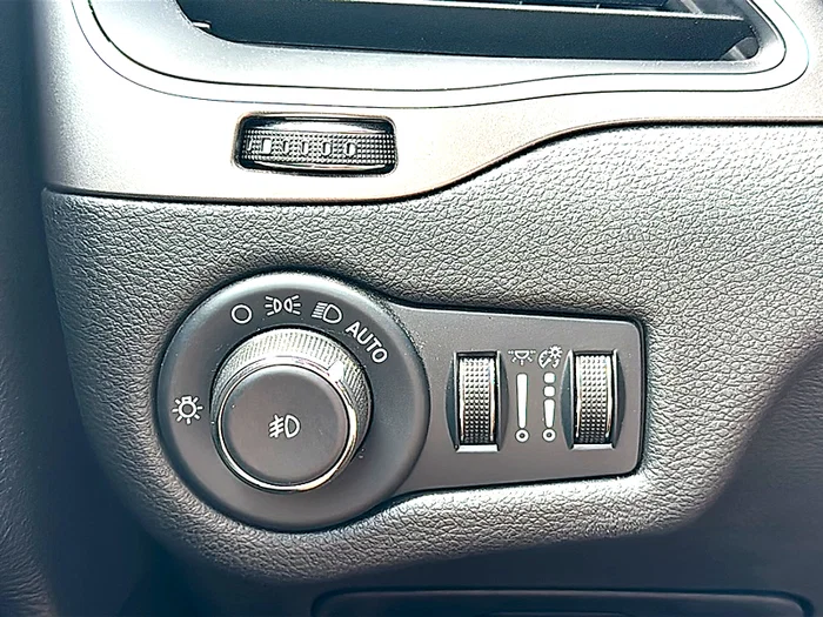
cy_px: 308
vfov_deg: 32.2
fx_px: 1070
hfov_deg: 42.1
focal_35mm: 45
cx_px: 412
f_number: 1.78
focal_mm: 6.86
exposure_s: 1/111
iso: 100
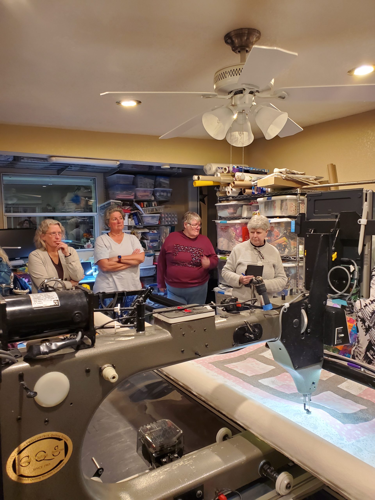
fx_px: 376
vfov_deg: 67.3
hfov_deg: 53.1
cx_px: 188
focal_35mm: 26
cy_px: 250
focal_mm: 4.3
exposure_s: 1/39
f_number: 2.4
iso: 320
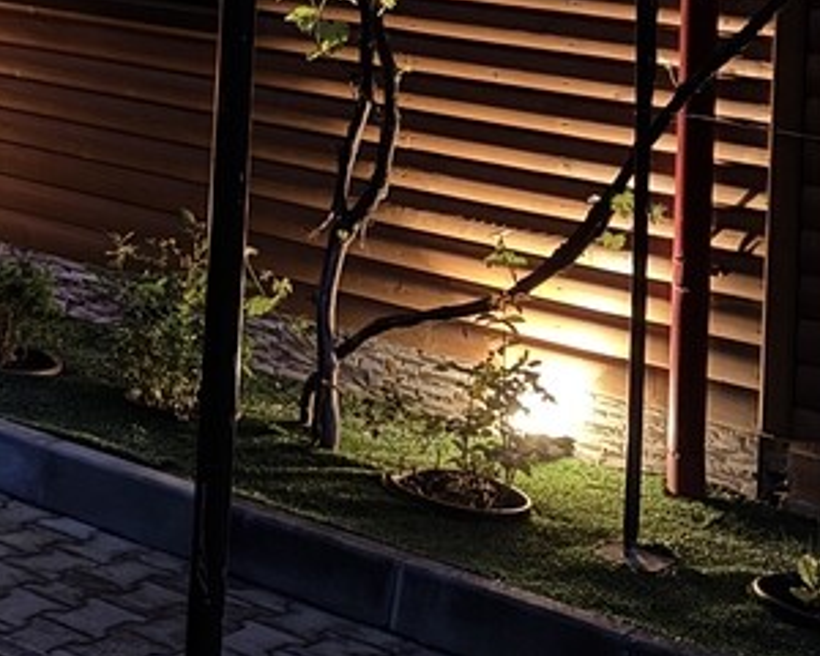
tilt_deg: +4.0
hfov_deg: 21.9
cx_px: -183
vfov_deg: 17.5
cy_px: -279
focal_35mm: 80
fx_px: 1942
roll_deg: -4.2
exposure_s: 1/16
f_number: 1.78
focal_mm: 6.76
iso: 1000
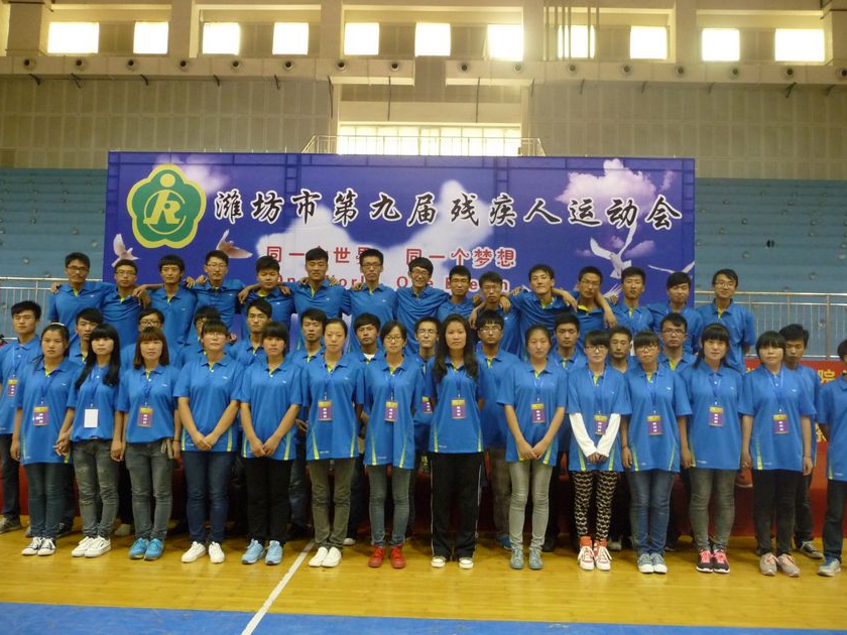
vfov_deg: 46.8
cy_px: 308
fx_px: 734
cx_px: 442
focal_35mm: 30
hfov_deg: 59.9
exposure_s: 1/25
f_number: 3.3
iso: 400
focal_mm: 4.7
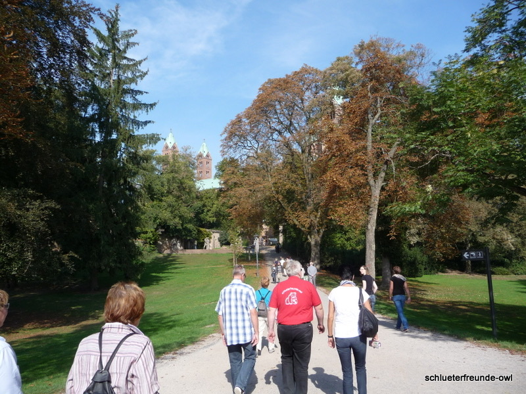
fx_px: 425
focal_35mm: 28
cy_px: 197
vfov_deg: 49.7
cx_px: 263
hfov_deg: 63.4
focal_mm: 4.7
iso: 100
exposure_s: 1/800
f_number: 3.3
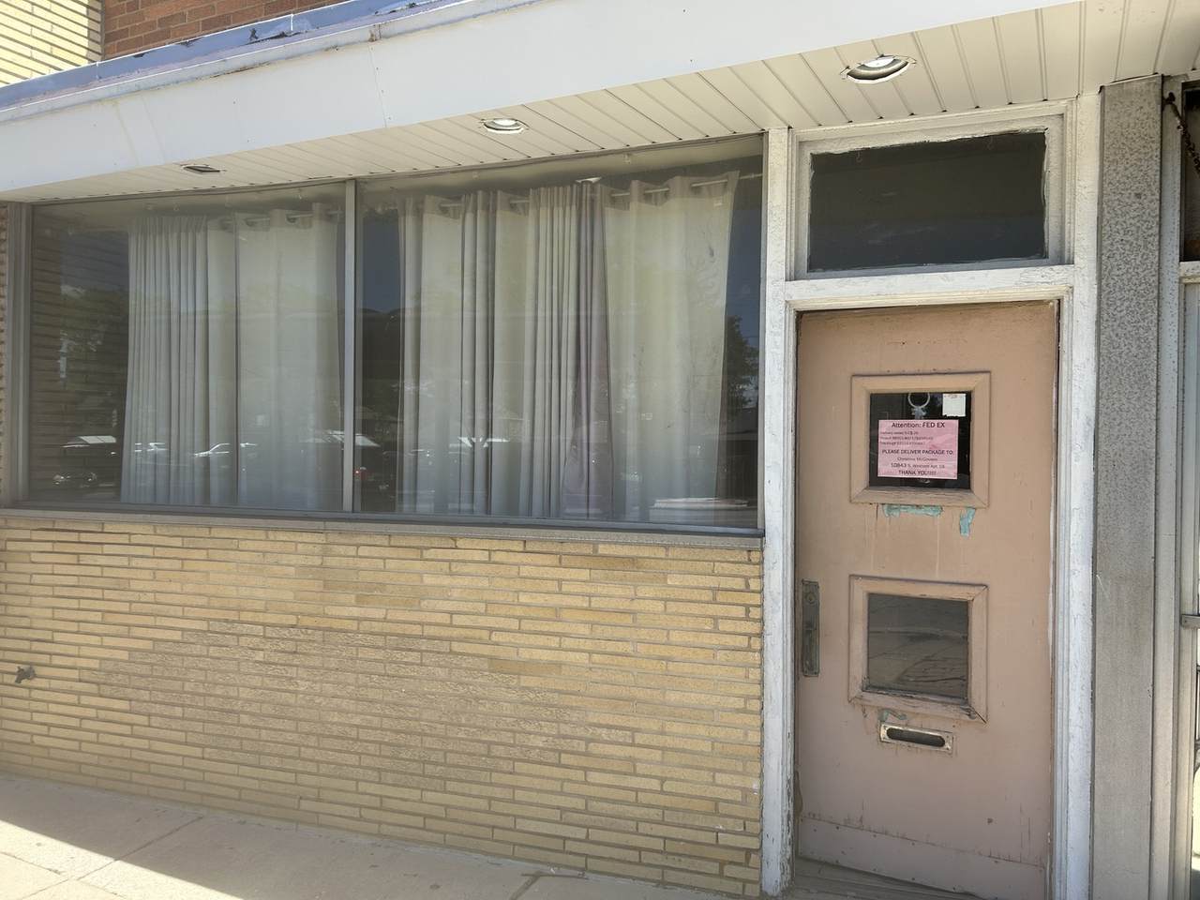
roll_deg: +0.0
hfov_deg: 67.3
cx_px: 600
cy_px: 450
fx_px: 901
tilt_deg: -0.2
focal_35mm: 26
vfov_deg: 53.1
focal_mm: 5.7
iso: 50
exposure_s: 1/1575
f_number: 1.5
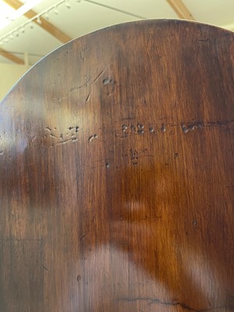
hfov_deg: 53.1
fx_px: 234
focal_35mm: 26
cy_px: 156
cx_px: 117
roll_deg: +3.1
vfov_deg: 67.3
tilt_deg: -10.3
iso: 640
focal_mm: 5.1
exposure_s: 1/33
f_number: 1.6
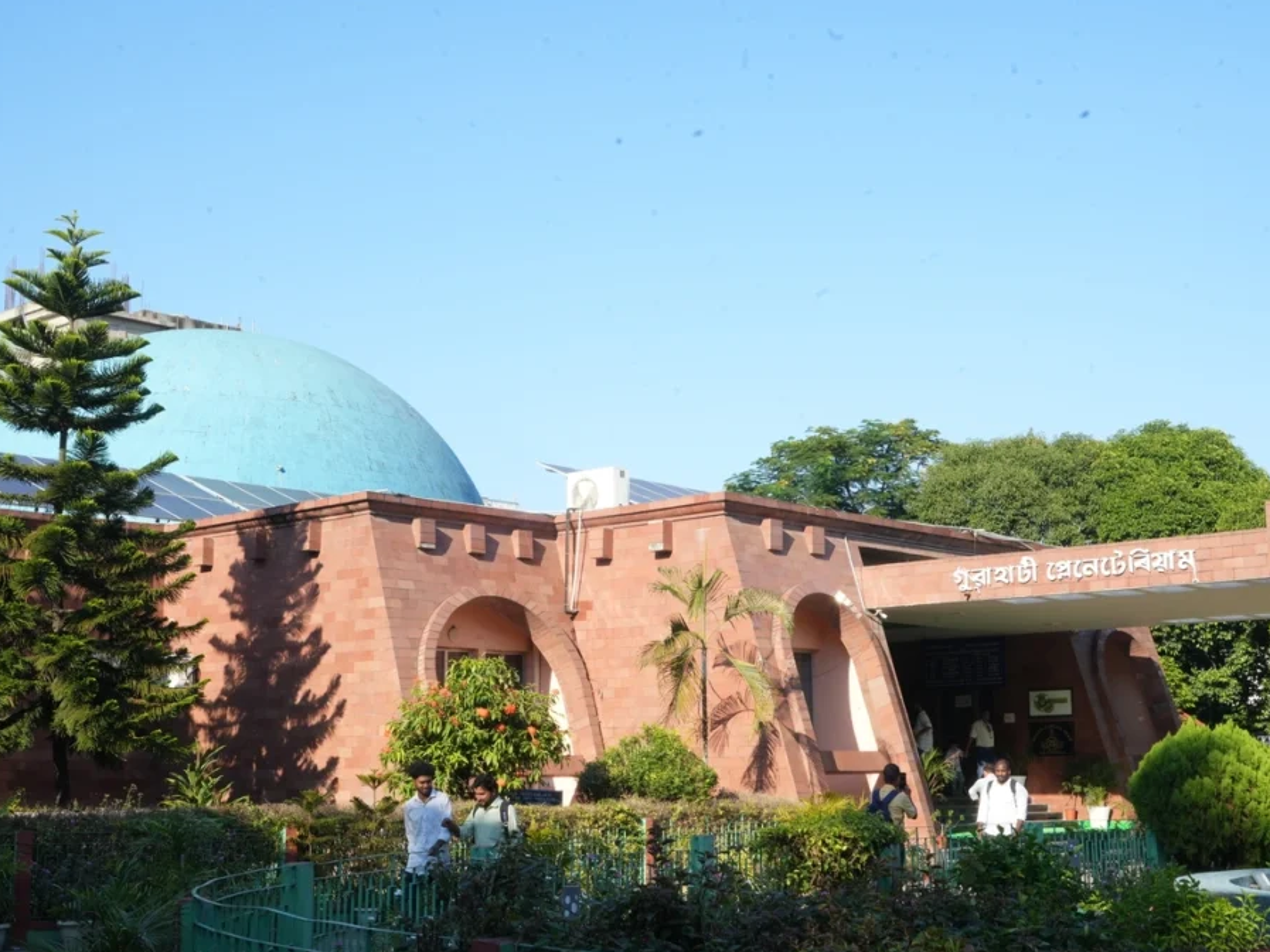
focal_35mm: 45
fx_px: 1651
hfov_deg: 42.1
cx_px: 614
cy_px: 477
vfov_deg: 32.2
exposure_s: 1/160
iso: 800
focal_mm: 41
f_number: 18
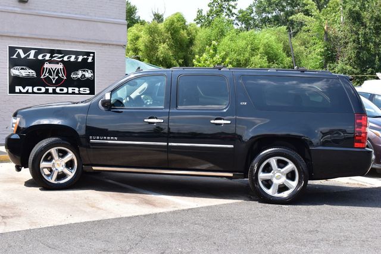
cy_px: 127
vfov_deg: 26.5
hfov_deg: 38.9
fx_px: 539
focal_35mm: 51
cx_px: 190
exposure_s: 1/320
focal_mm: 34
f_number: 10
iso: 400
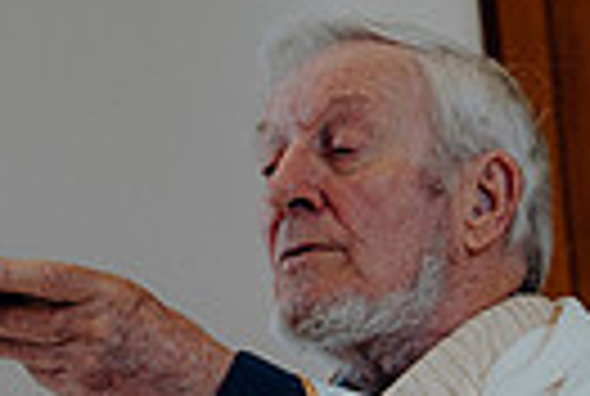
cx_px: -95
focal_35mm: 397
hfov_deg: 5.2
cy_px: 371
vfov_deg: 3.5
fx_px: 6521
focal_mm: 60
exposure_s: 1/200
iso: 320
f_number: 2.8
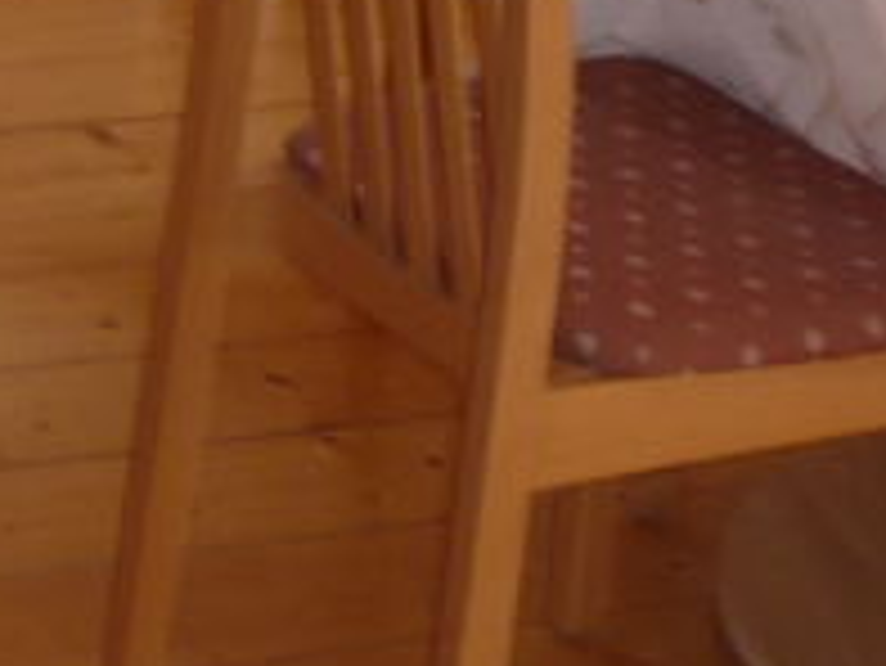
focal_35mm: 142
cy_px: -720
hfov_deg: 12.6
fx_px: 3637
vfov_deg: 9.7
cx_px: -724
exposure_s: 1/30
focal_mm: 4.7
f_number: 3.3
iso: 125
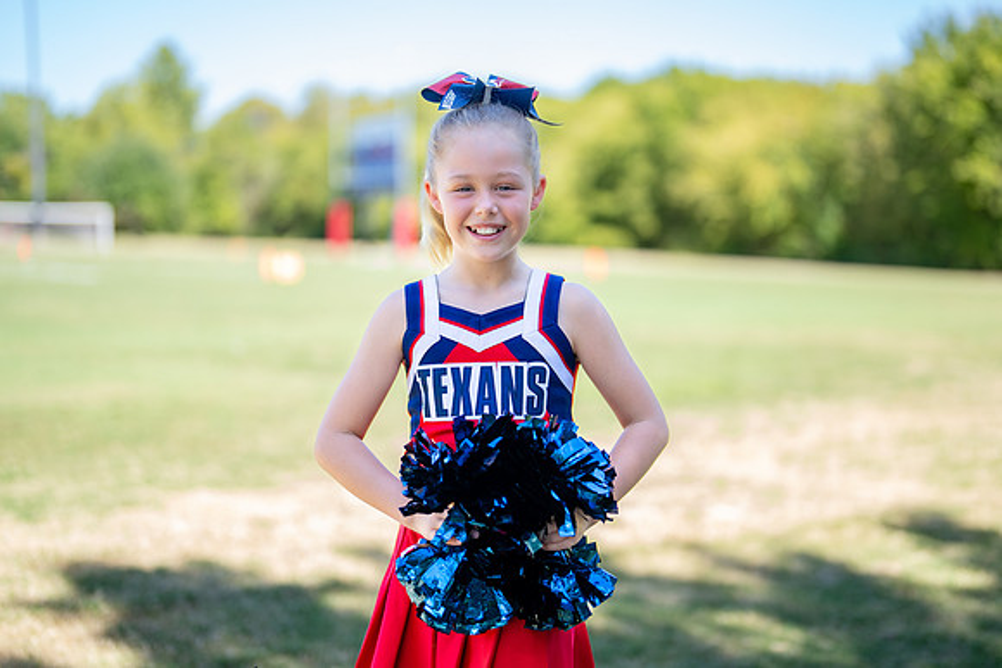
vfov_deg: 24.4
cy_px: 337
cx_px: 508
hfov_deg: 35.9
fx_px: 1546
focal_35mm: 56
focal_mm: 50
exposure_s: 1/1250
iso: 100
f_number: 1.2
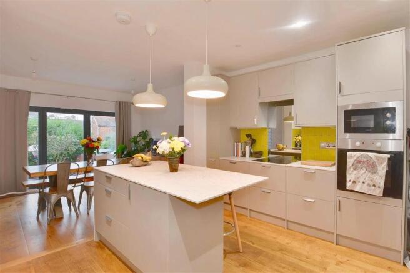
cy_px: 136
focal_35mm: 15
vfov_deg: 77.3
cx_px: 205
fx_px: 171
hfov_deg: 100.4
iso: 160
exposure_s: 1/13
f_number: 8
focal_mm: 10
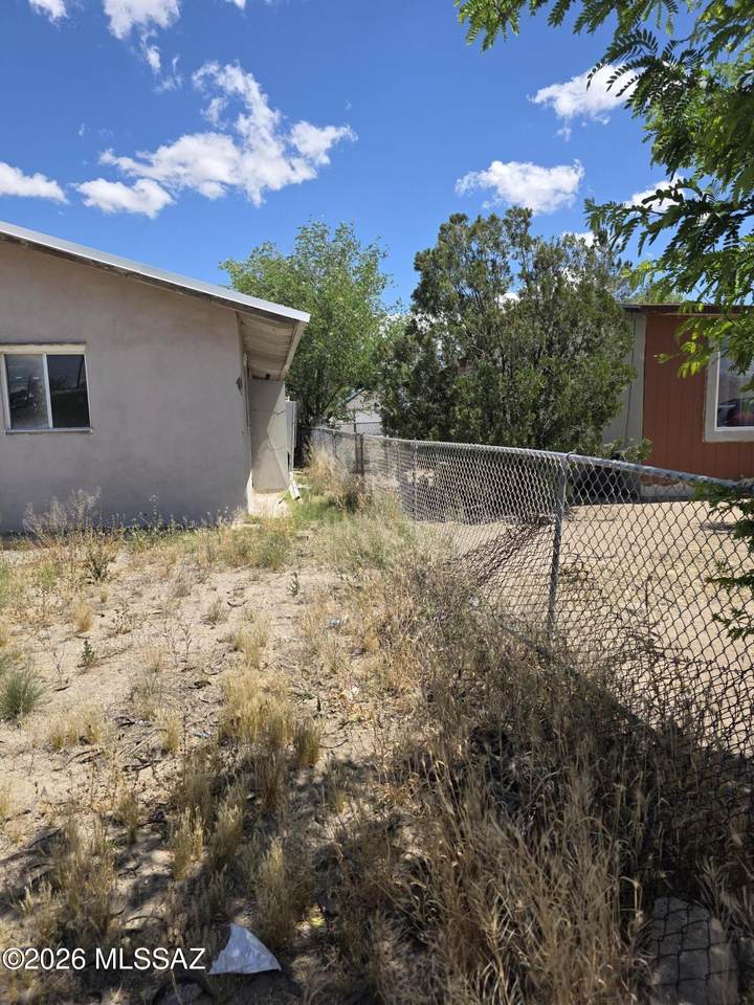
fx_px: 668
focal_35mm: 23
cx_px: 377
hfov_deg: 58.9
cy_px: 502
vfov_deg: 73.9
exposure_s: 1/4766
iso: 80
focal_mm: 6.3
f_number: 1.7
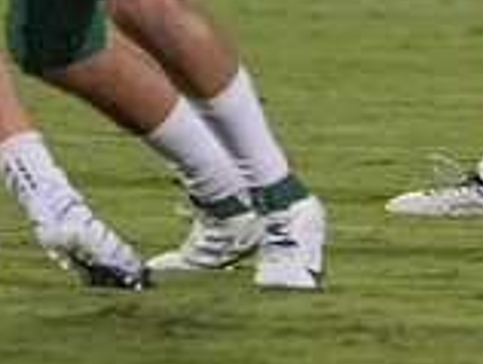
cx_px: 837
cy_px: -187
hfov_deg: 1.2
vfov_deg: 0.9
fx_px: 23575
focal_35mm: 1687
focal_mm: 324
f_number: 5.6
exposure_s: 1/1000
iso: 8000
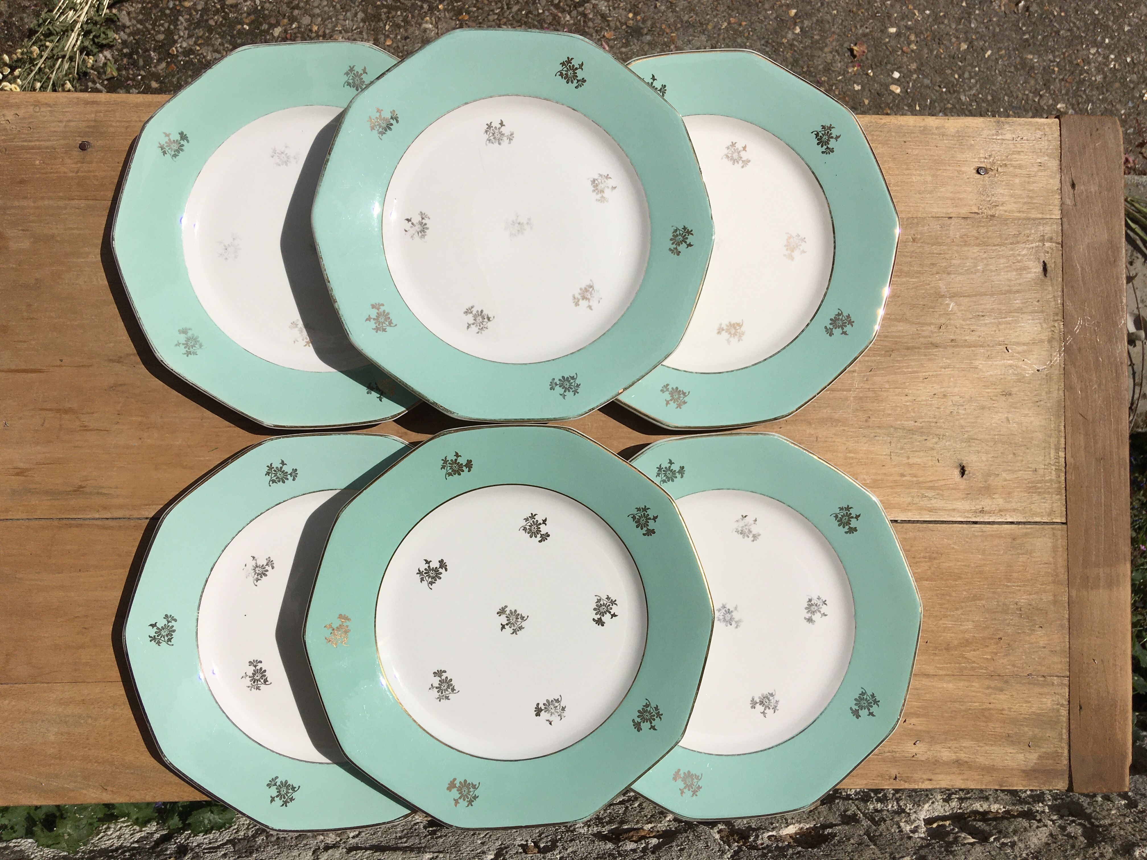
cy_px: 430
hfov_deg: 61.7
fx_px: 961
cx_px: 574
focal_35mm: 29
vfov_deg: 48.2
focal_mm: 4.15
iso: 25
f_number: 2.2
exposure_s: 1/6993
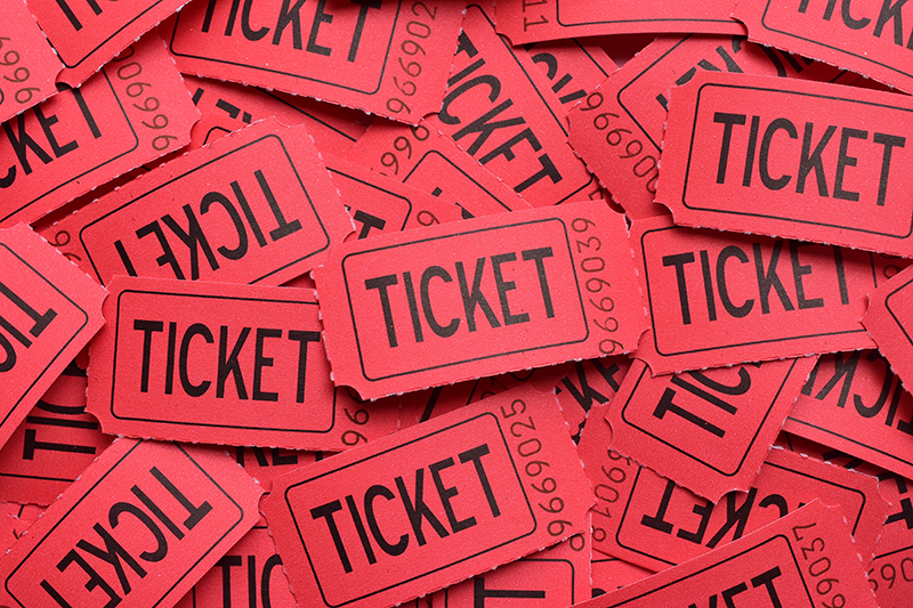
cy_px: 304
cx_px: 456
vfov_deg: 22.6
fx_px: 1521
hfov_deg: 33.4
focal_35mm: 60
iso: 100
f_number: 8
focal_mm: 40
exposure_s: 1/25
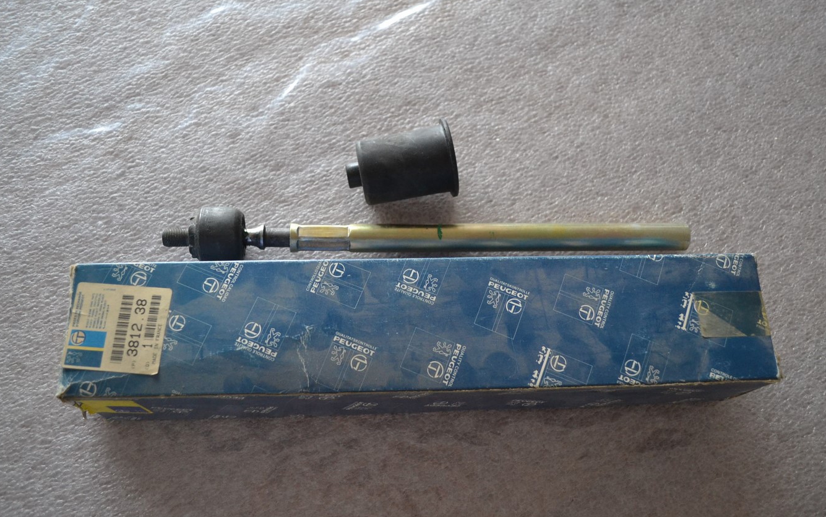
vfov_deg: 37.3
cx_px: 410
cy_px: 254
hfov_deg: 56.7
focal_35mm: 34
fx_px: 766
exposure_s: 1/60
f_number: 3.8
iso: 1400
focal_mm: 22
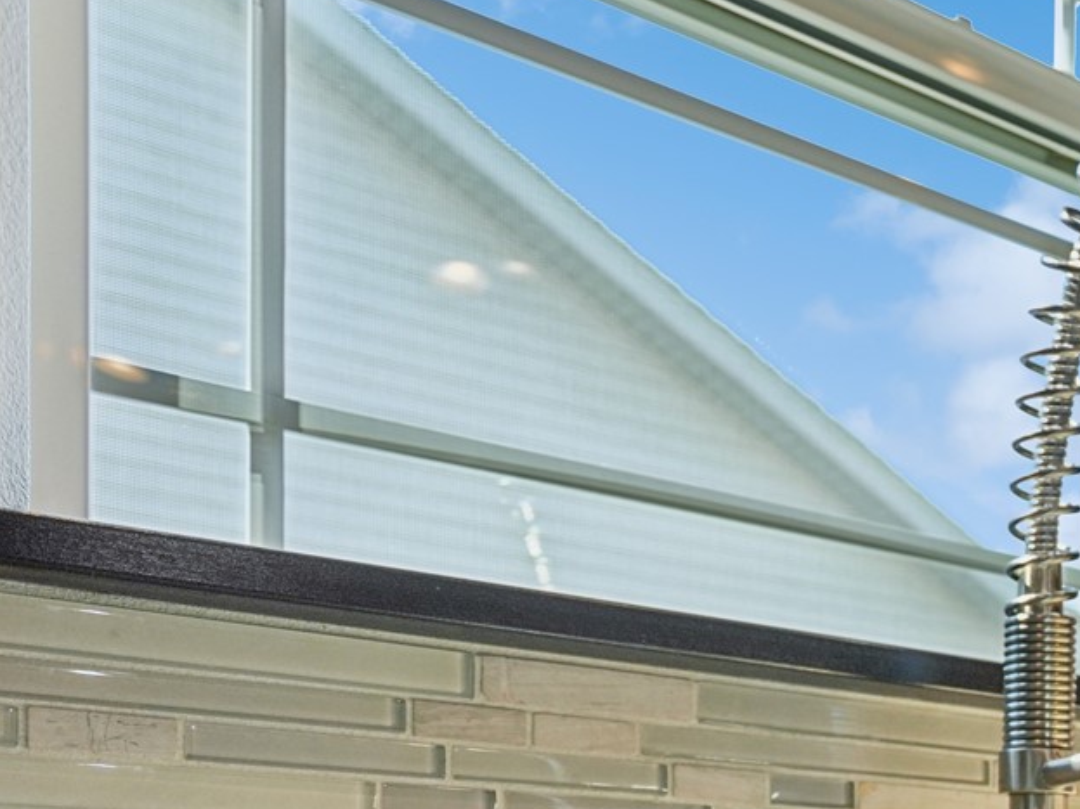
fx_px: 1716
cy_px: 874
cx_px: 1187
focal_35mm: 55
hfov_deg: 31.1
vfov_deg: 24.8
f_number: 4
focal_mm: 21
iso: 640
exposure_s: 1/500
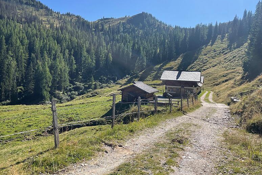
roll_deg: -3.0
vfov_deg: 46.3
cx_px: 130
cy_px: 78
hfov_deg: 65.5
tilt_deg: +0.2
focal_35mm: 28
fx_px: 204
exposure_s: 1/2882
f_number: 1.6
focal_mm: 4.2
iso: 32
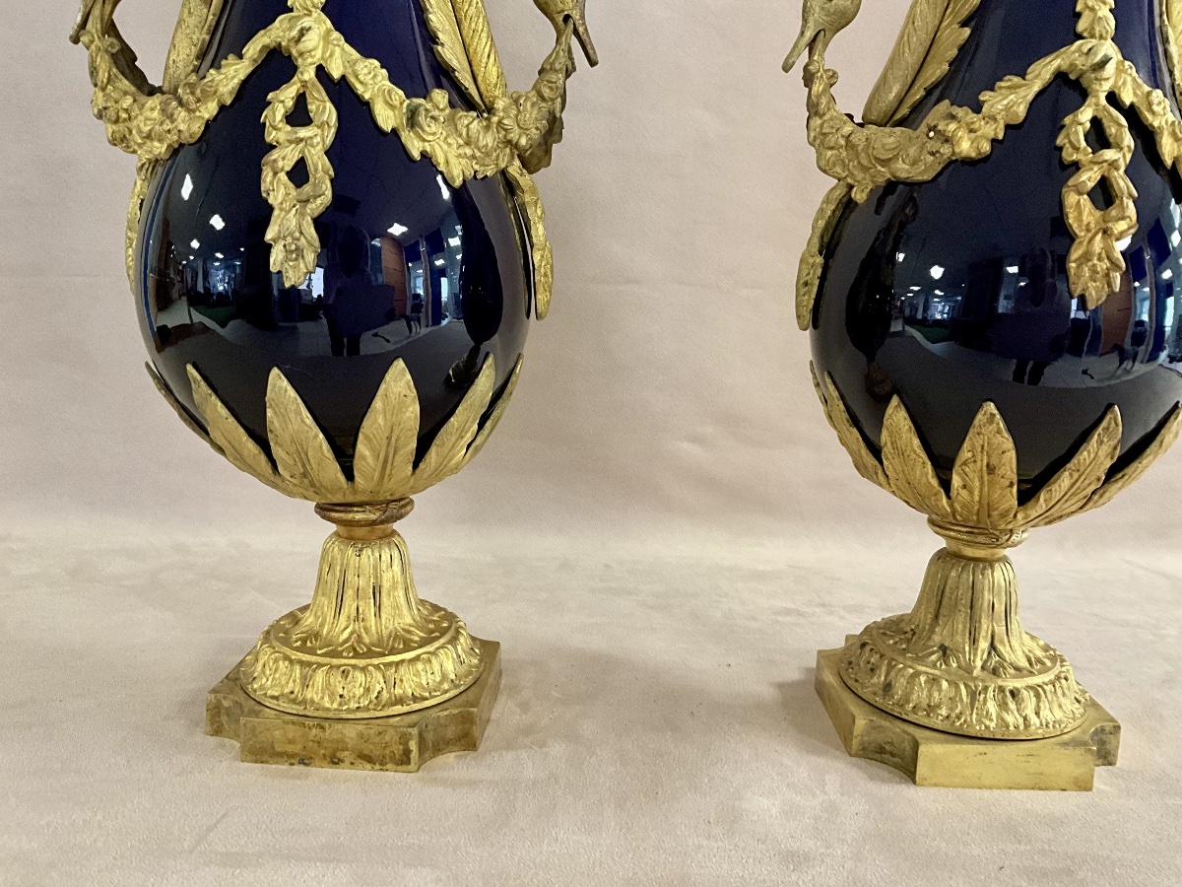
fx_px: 990
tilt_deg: -11.5
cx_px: 591
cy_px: 444
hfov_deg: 61.7
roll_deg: -1.9
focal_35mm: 29
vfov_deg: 48.2
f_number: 1.8
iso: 200
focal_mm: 3
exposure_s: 1/50
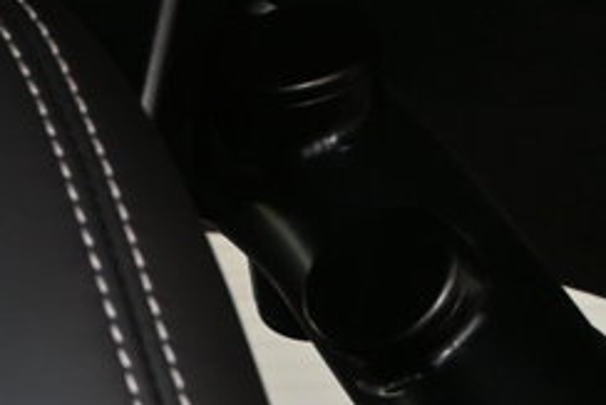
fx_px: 2122
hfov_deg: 13.9
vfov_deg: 10.4
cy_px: 660
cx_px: -576
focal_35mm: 126
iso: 180
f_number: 3.8
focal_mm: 20
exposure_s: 1/30
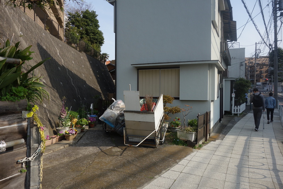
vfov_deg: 46.4
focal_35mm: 28
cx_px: 142
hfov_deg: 65.5
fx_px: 220
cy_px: 94
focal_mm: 10.4
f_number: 5.6
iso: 125
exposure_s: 1/320
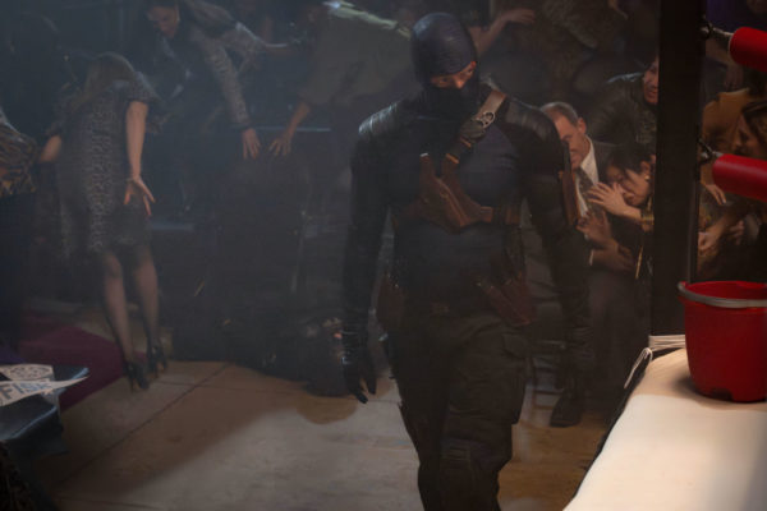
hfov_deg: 28.8
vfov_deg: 19.5
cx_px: 384
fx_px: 1491
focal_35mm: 70
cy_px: 256
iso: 16000
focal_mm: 70
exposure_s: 1/320
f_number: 5
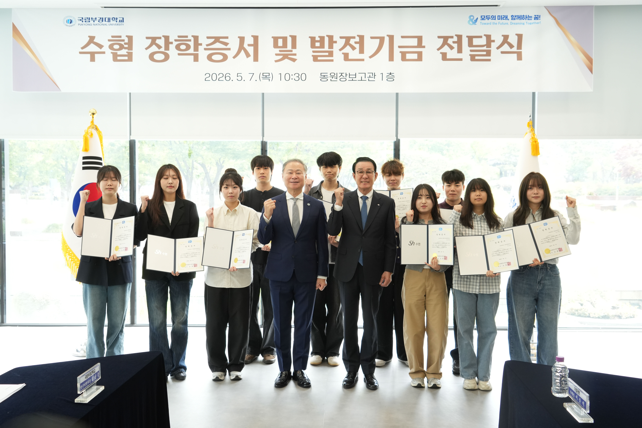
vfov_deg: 38.9
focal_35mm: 34
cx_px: 321
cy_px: 214
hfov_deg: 55.8
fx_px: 606
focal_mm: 34
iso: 1250
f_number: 6.3
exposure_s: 1/125
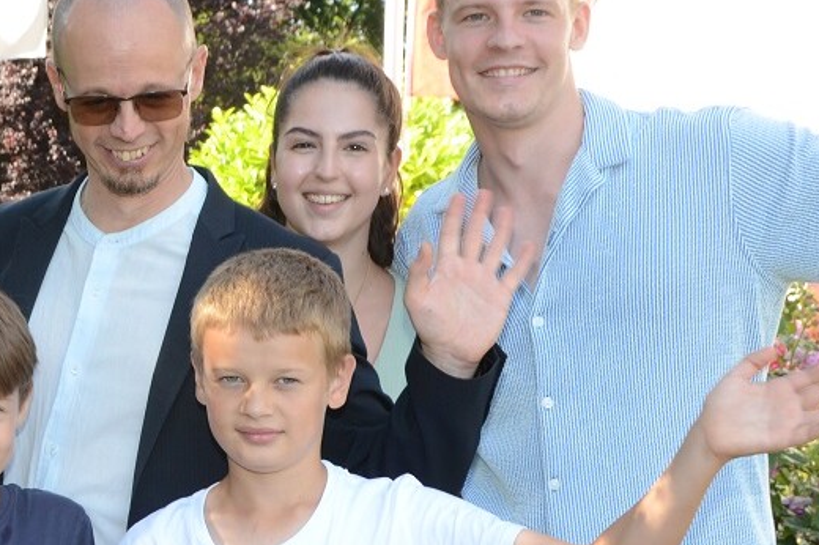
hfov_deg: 23.2
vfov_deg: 15.8
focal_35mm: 86
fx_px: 1957
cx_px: 134
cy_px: 394
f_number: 8
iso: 400
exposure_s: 1/125
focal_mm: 27
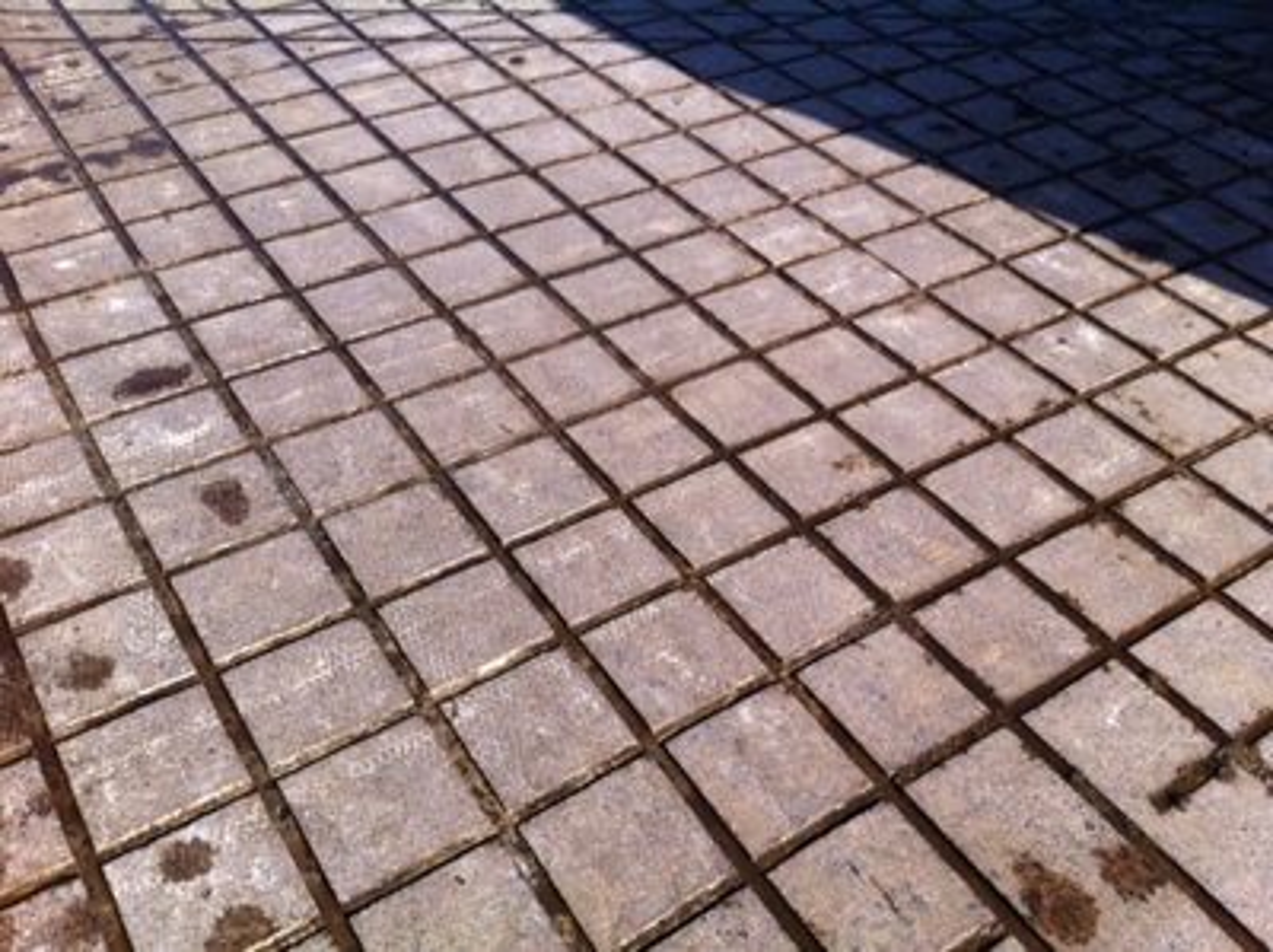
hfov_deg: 52.7
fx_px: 1286
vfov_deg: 40.6
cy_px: 476
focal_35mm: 35
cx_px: 636
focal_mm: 3.85
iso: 80
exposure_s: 1/794
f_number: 2.8
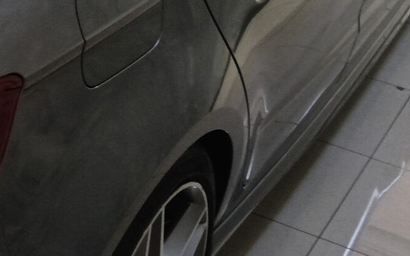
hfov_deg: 16.9
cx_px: -221
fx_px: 1240
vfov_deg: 11.8
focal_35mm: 111
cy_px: 55
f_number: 16
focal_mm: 3.98
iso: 640
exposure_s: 1/33.3
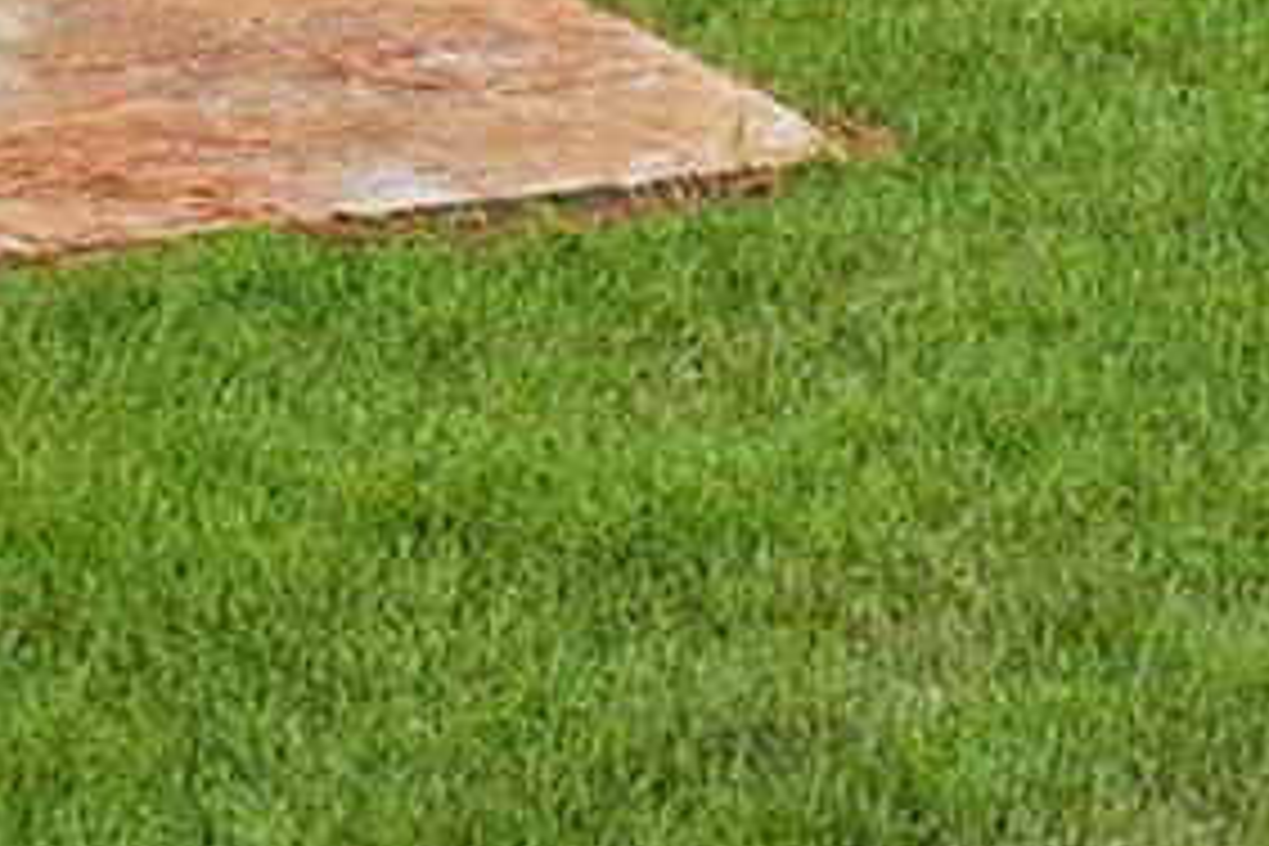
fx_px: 8953
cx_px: 2214
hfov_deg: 7.9
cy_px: -1663
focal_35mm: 254
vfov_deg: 5.1
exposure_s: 1/100
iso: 100
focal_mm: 35
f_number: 8
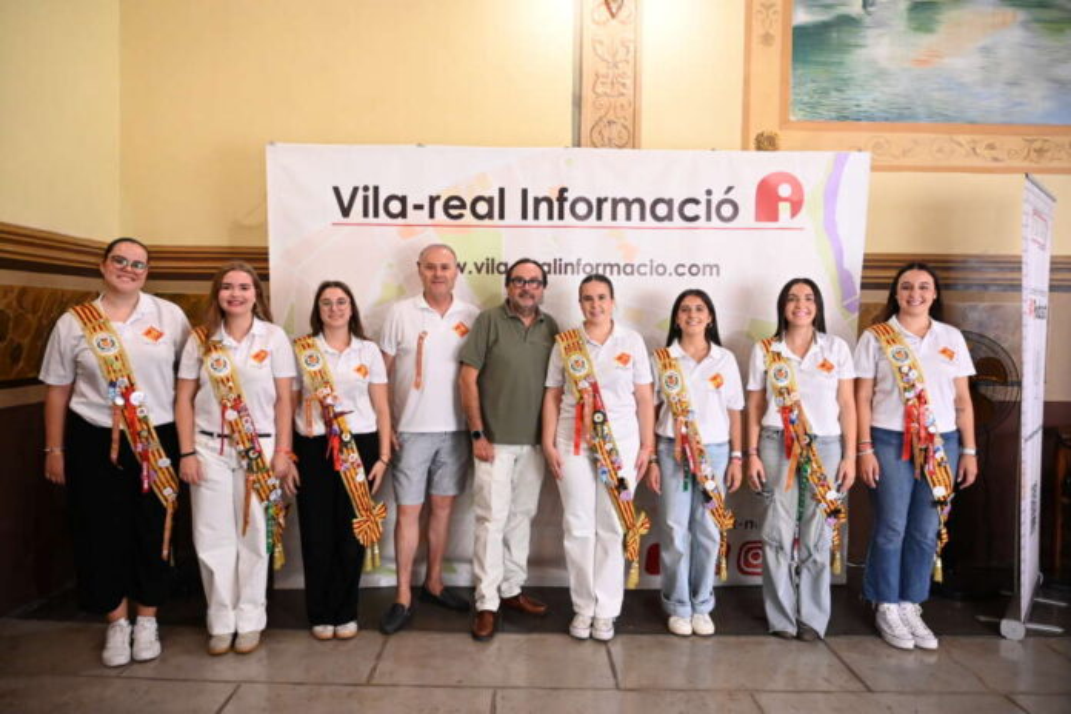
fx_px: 714
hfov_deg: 73.7
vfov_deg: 53.1
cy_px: 357
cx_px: 536
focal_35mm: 24
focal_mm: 24
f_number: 4
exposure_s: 1/250
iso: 6400
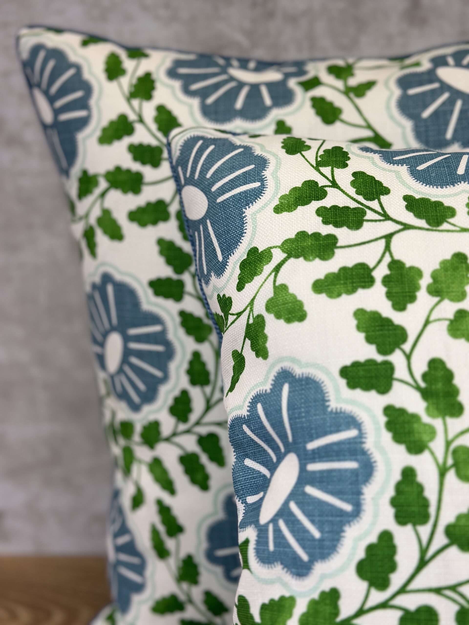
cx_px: 234
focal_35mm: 48
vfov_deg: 39.7
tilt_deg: -17.6
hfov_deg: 30.3
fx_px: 867
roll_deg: +2.0
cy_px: 312
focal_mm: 6.86
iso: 80
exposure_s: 1/300
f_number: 1.78
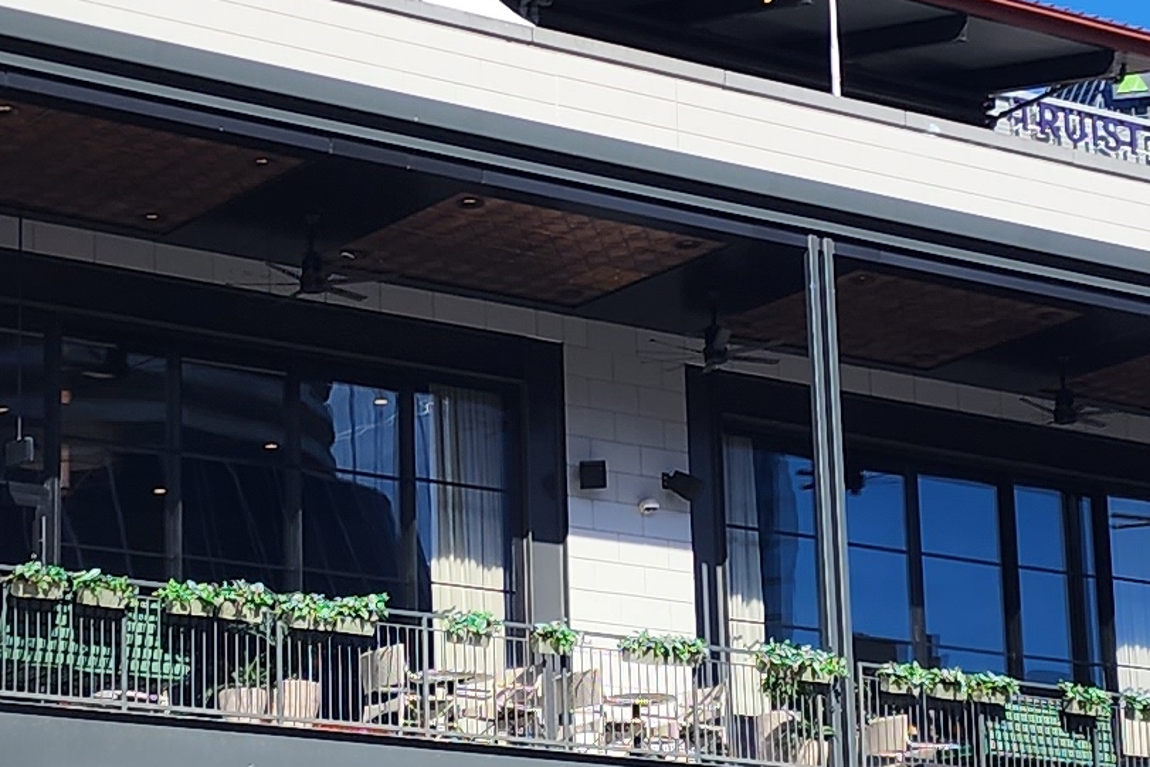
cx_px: 600
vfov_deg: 11.6
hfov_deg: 17.3
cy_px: 359
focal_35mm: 118
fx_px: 3770
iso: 12
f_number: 1.8
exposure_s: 1/1154
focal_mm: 6.4
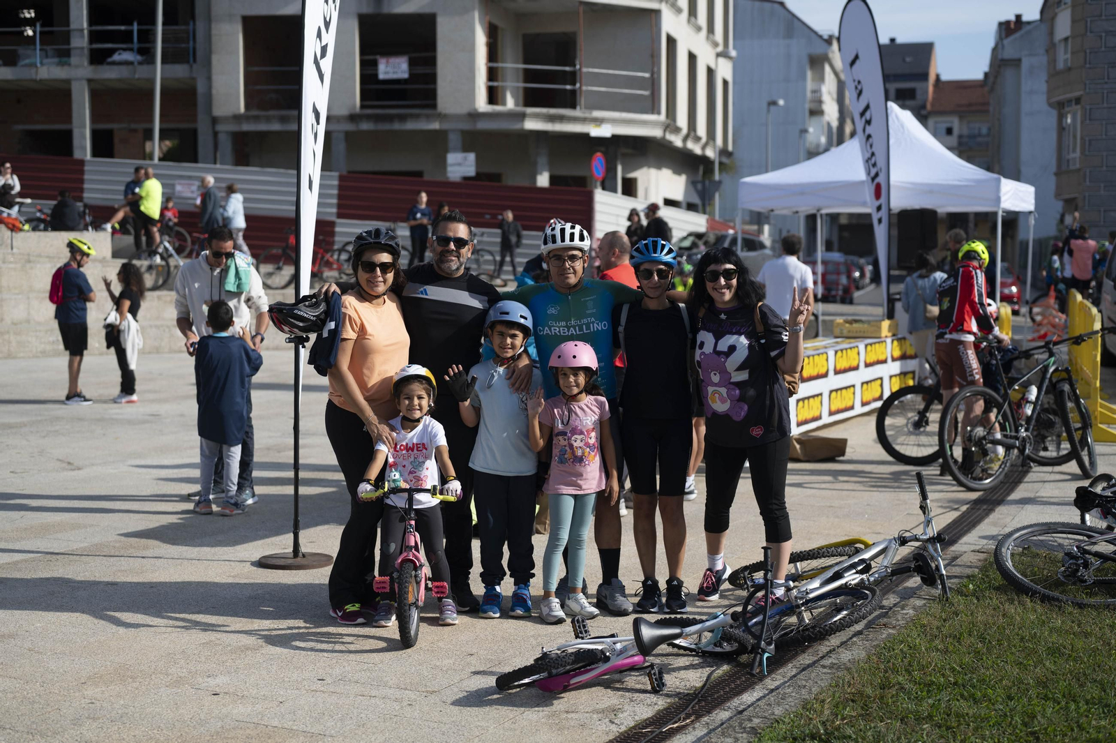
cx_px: 558
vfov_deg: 27.0
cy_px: 372
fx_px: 1549
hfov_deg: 39.6
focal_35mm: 50
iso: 100
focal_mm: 50
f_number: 2.8
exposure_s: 1/2000
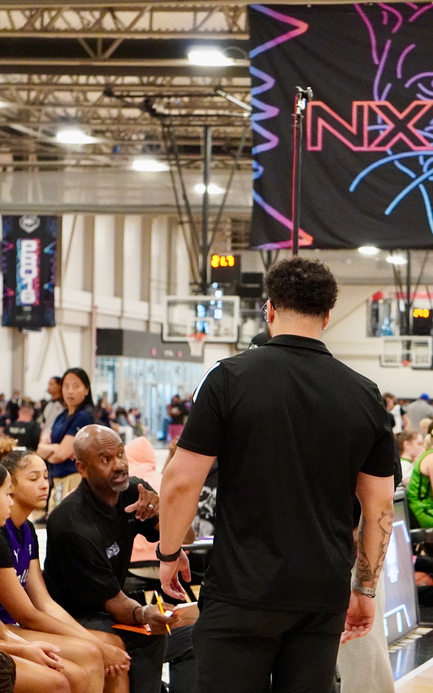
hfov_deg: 10.3
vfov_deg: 16.5
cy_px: 347
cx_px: 239
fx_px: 2394
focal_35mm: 127
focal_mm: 55
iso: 6400
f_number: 4.5
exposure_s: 1/200
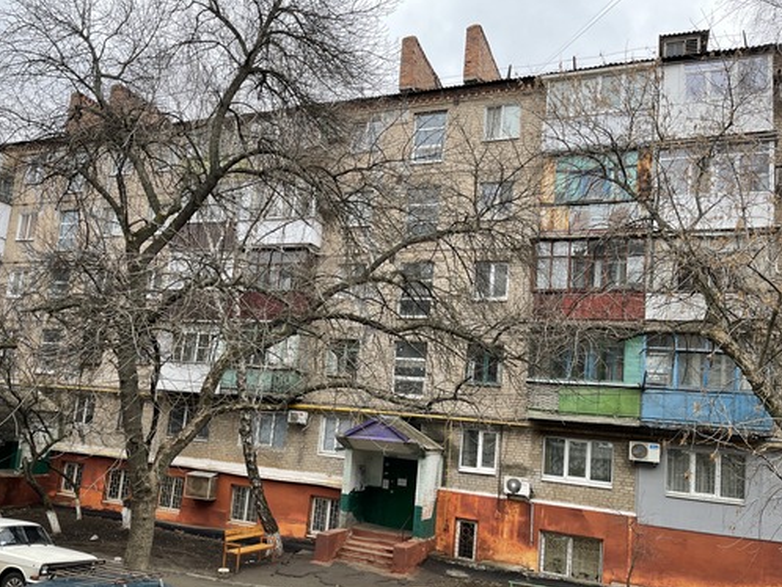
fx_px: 678
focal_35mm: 30
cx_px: 332
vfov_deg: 46.7
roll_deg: -5.8
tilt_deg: +10.1
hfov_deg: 59.7
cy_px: 329
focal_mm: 5.1
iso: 32
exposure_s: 1/397
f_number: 1.6
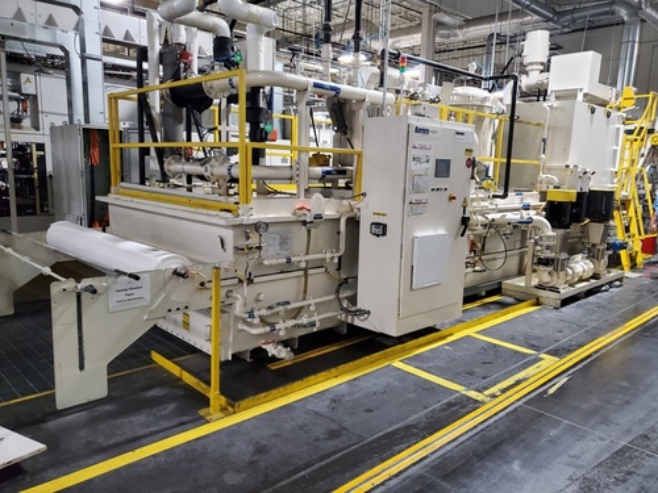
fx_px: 494
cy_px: 246
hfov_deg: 67.3
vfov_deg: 53.1
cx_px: 329
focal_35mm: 26
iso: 500
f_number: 1.5
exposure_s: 1/40
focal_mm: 4.3
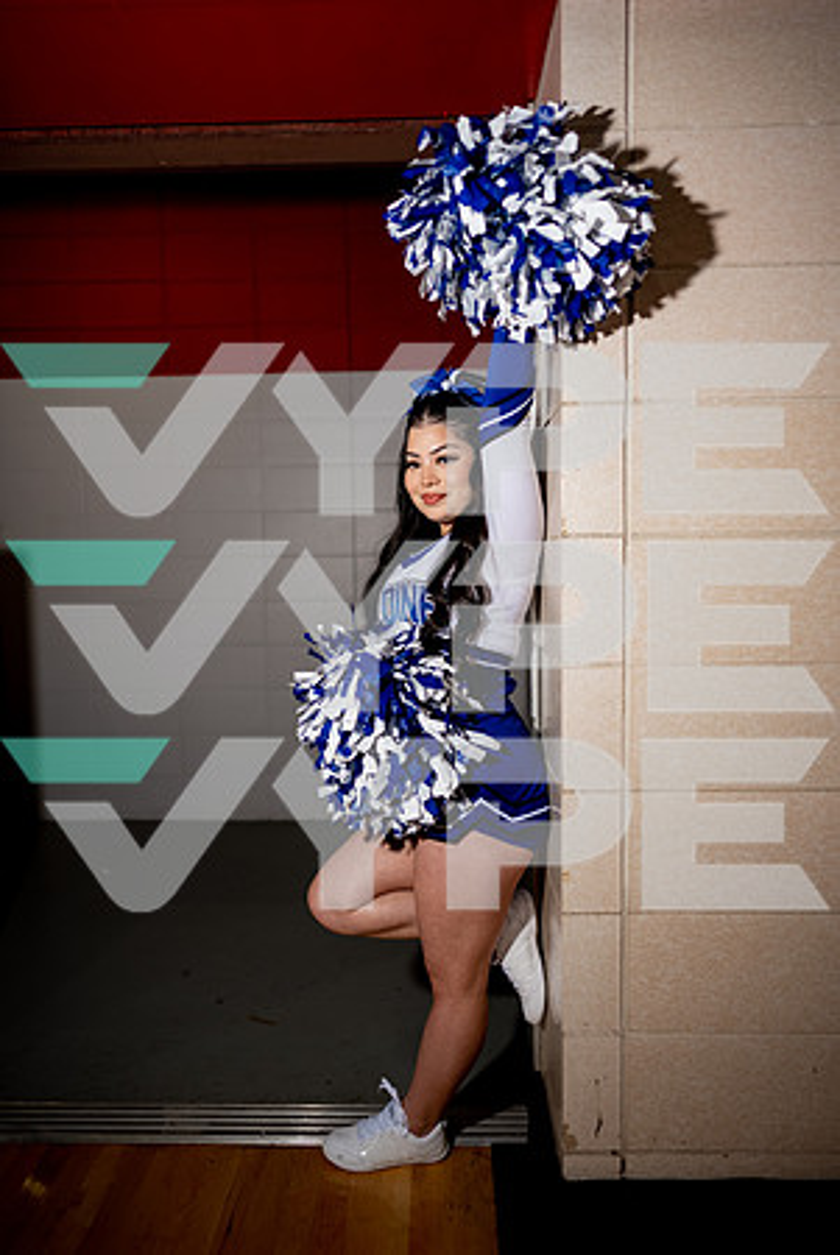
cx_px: 420
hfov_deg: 53.2
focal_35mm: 24
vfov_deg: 73.7
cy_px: 628
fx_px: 838
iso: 100
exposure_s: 1/1000
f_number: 1.6
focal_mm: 24
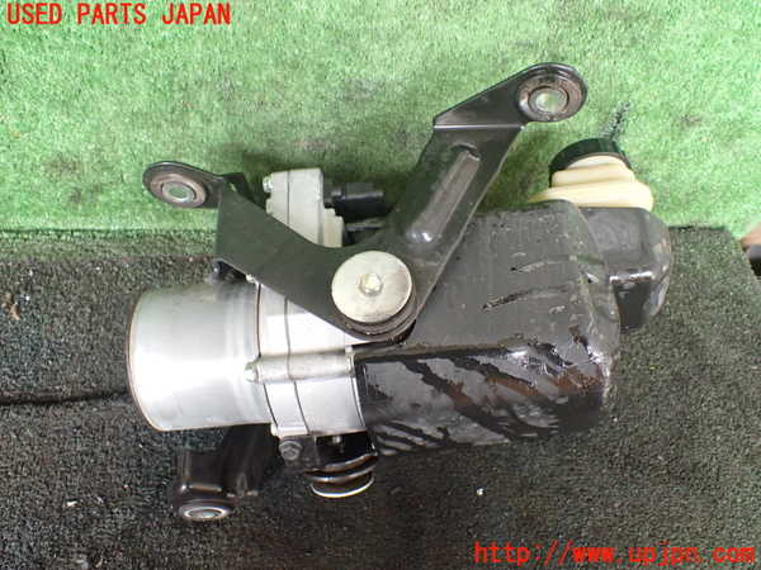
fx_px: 660
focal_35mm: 30
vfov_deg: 46.8
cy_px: 285
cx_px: 380
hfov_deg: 60.0
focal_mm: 5.4
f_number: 2.3
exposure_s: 1/80
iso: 800
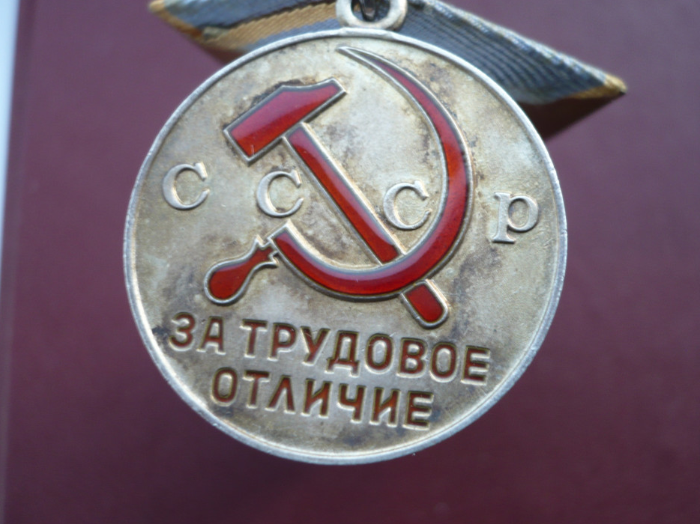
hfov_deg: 46.7
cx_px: 386
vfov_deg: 35.9
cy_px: 252
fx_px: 809
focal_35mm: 40
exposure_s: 1/40
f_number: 2.8
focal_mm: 5.8
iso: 100
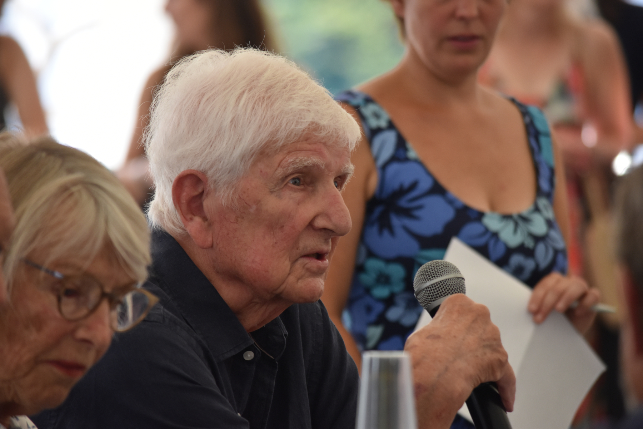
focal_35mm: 300
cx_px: 322
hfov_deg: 6.9
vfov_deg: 4.6
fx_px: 5358
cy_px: 214
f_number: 5
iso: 800
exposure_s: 1/320
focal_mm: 200
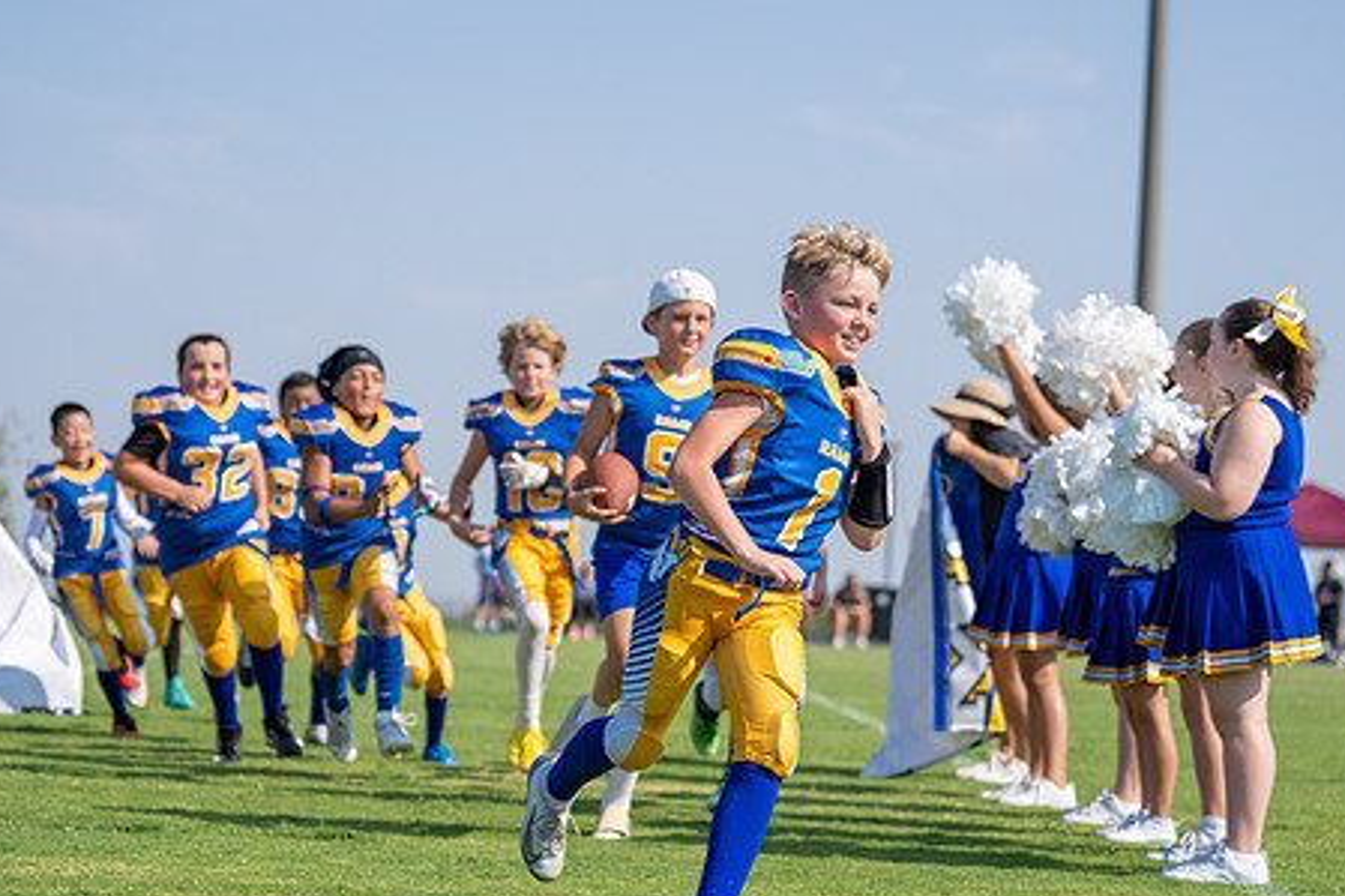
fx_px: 3398
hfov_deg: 22.4
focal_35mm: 91
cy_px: 553
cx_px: 629
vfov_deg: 15.0
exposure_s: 1/3200
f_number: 2.8
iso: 160
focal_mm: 70
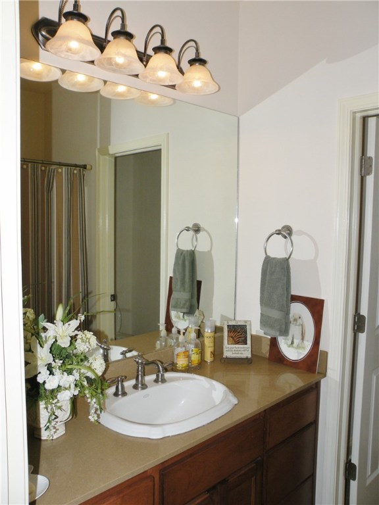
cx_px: 190
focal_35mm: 27
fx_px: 394
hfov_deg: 51.4
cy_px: 252
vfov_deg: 65.3
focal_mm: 4.7
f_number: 3.5
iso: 64
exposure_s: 1/250
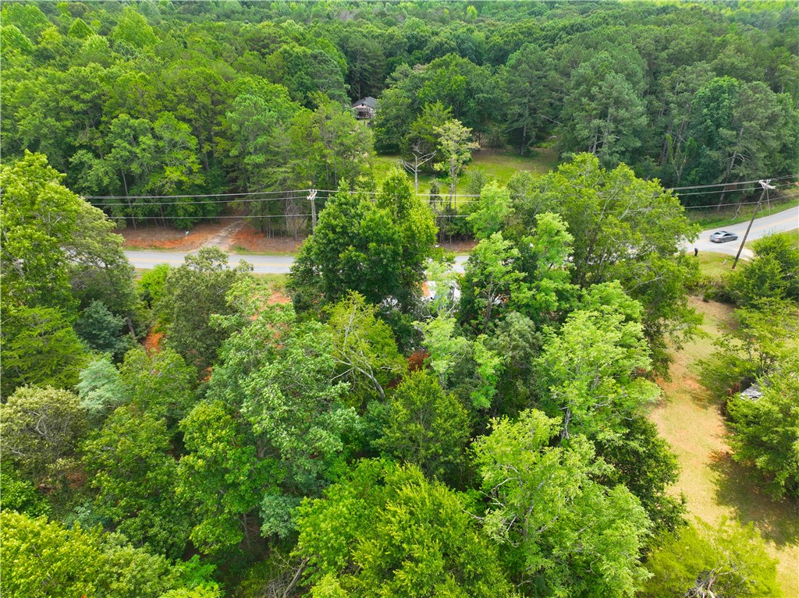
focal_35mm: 24
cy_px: 299
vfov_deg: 56.8
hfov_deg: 71.6
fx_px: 554
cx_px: 400
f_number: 2.8
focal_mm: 12.29
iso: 100
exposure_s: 1/50
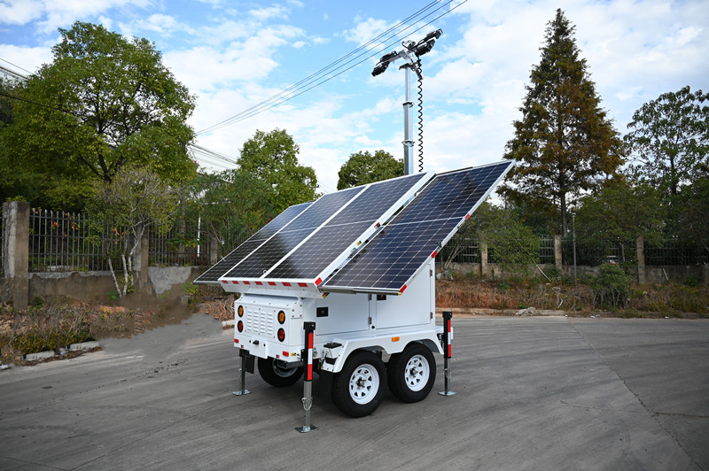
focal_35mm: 24
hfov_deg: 73.8
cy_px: 236
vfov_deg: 53.1
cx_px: 354
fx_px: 472
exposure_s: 1/400
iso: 100
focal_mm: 24
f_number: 4
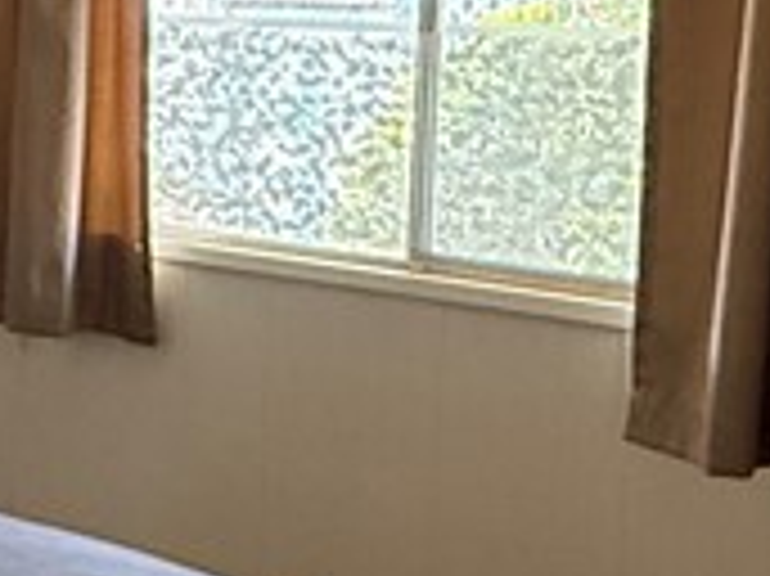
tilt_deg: -5.3
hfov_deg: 22.3
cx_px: -27
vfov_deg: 17.5
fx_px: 1867
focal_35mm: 84
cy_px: 176
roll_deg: -1.6
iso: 500
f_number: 2.2
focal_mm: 2.22
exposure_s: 1/120
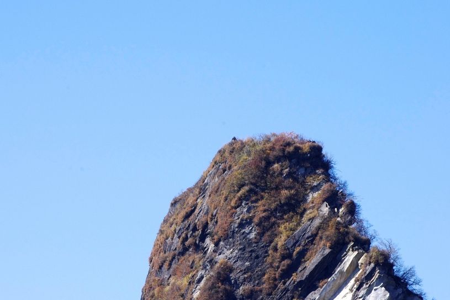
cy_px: 150
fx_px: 3749
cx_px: 225
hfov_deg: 6.9
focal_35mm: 300
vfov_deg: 4.6
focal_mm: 200
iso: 400
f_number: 14
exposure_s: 1/400
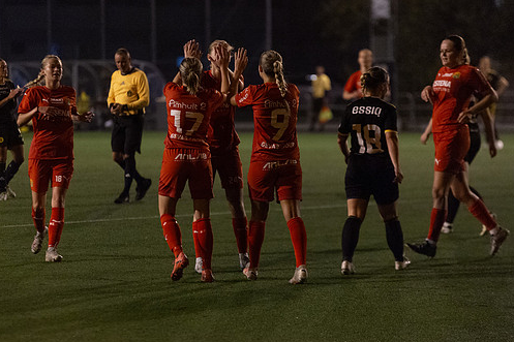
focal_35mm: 216
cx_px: 222
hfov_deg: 9.5
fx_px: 3083
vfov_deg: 6.4
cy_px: 157
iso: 8000
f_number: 2.8
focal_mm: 185
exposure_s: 1/640
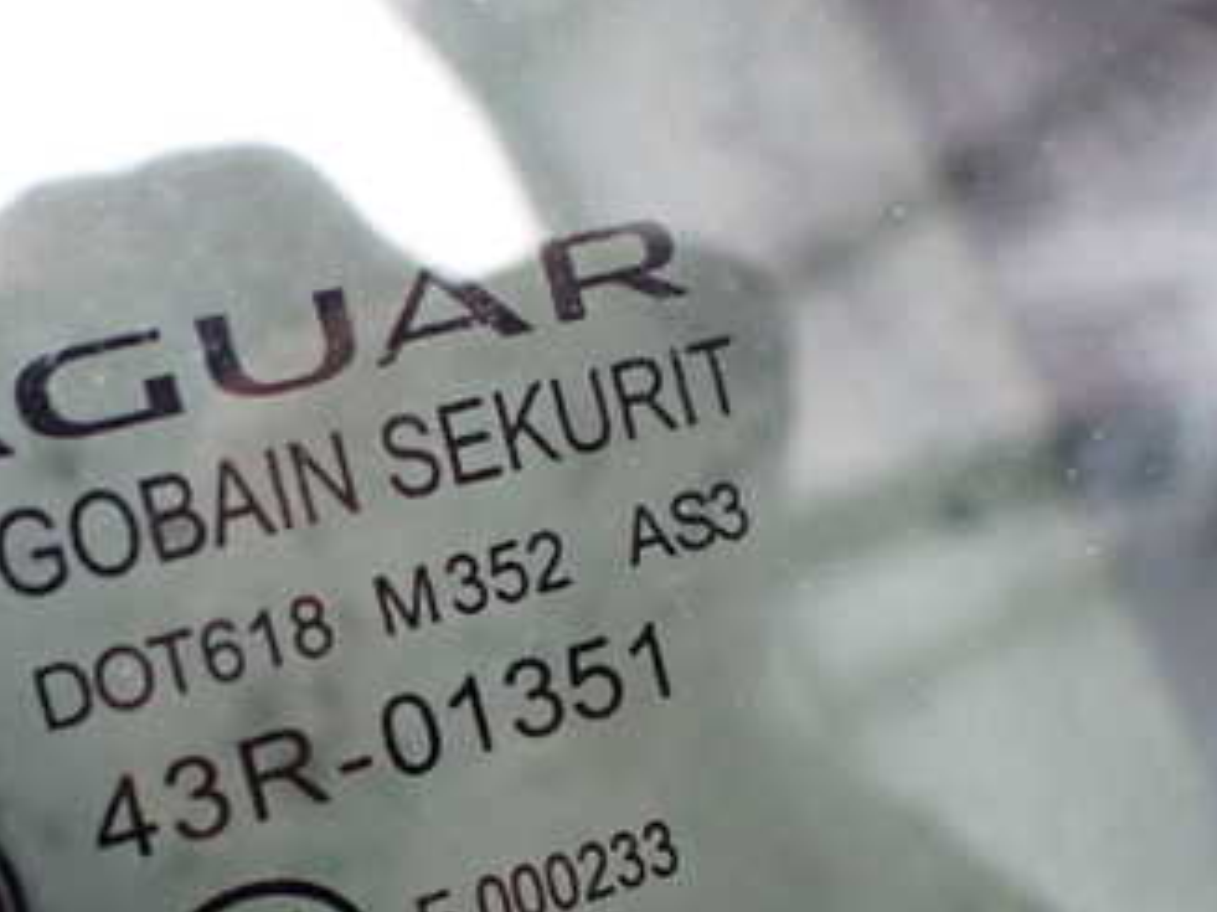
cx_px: 268
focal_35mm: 55
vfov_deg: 26.2
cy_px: 681
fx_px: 1933
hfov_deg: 34.0
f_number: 2.3
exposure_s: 1/125
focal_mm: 5.4
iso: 800
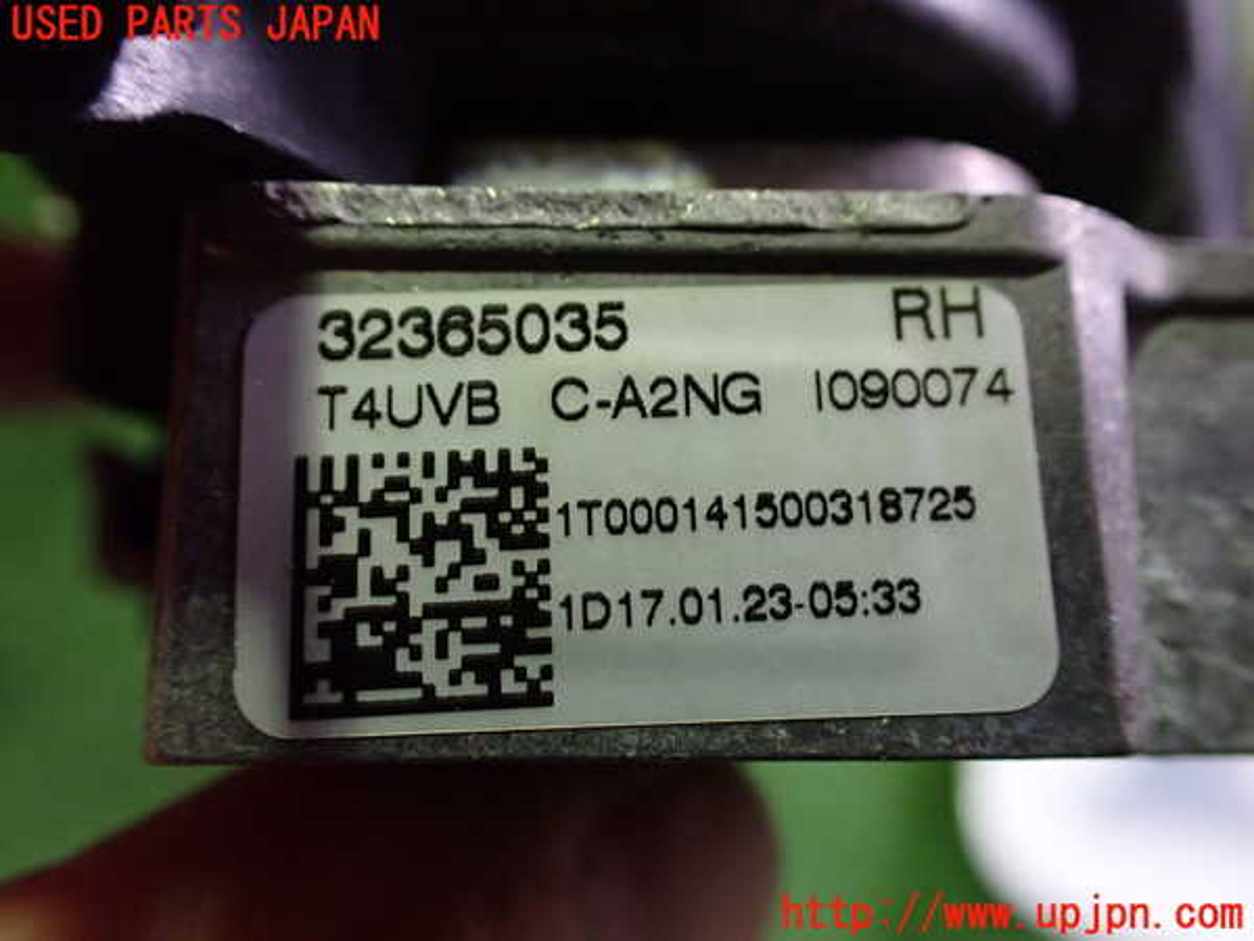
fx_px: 1087
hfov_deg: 60.0
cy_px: 470
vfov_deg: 46.8
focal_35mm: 30
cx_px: 627
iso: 800
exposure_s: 1/100
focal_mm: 5.4
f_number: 2.3
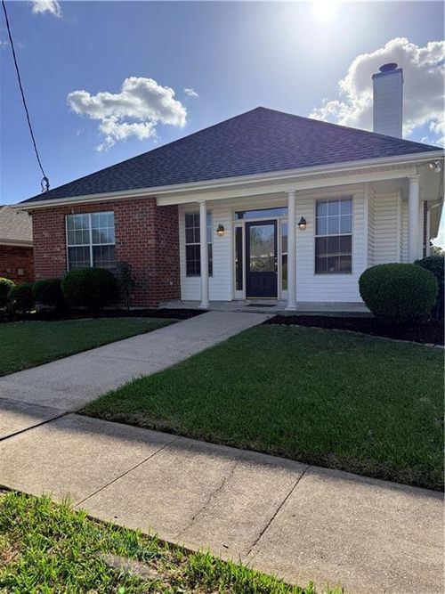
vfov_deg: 71.6
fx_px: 412
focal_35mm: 24
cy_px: 297
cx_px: 222
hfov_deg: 56.8
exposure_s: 1/7353
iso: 125
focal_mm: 6.76
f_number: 1.78
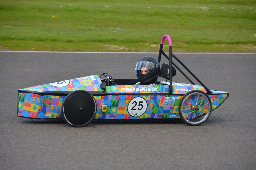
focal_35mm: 202
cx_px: 128
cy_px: 85
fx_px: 1437
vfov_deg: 6.8
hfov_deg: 10.2
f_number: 6
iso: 320
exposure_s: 1/500
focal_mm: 135
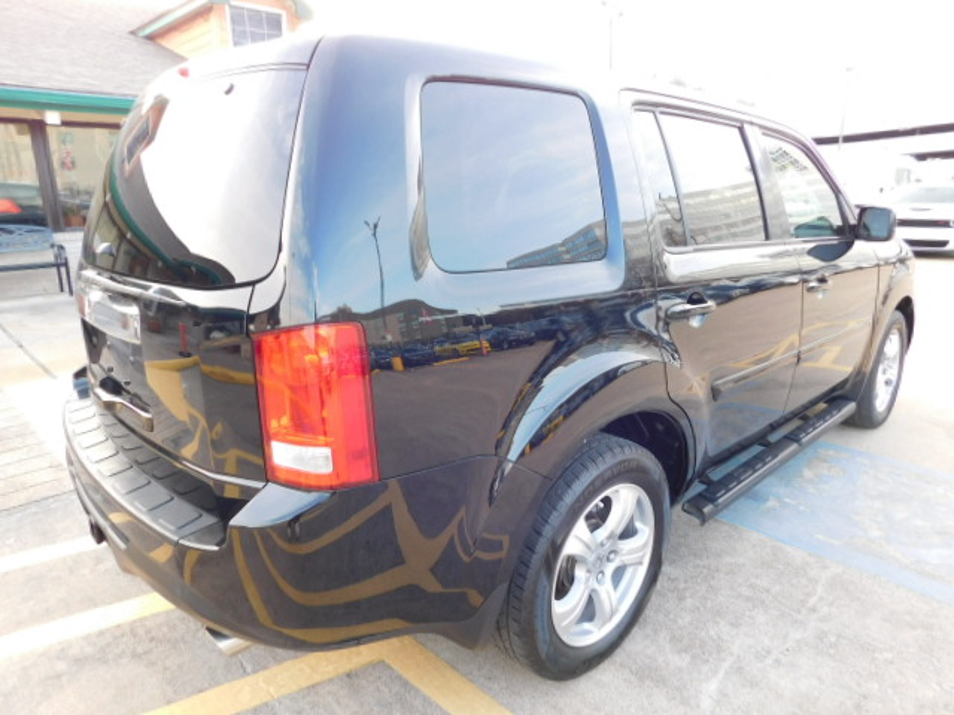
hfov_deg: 73.9
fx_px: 634
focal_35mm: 23
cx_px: 477
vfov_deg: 58.9
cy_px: 358
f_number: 3
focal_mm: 4
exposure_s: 1/50
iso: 125
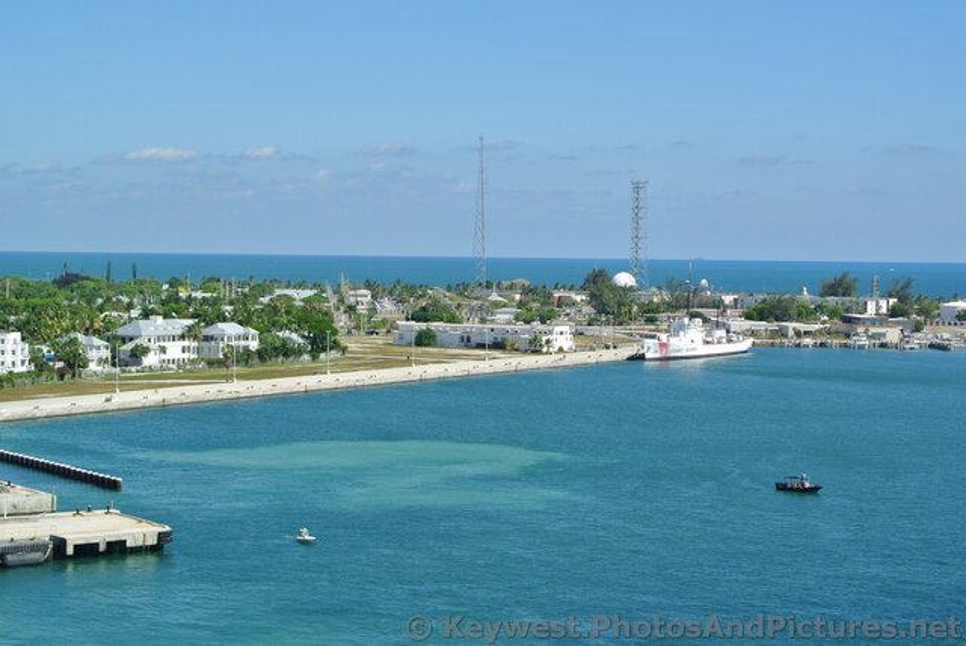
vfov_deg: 16.9
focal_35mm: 81
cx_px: 483
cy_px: 323
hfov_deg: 25.0
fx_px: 2175
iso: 100
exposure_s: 1/640
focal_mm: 30
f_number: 5.6
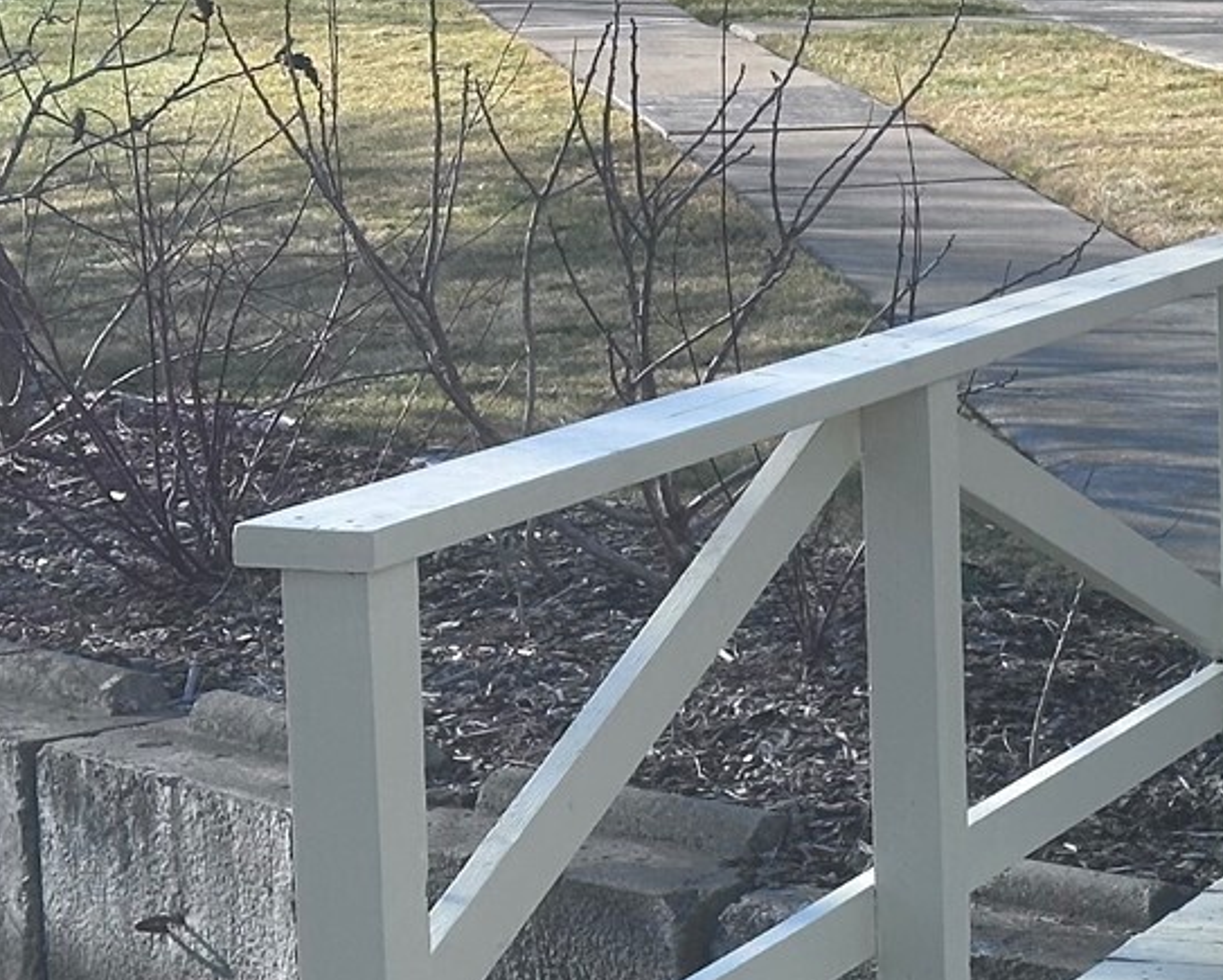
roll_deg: +0.5
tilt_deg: -7.7
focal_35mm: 138
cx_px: 1653
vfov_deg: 11.2
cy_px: 401
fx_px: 4998
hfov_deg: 13.4
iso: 64
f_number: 1.78
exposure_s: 1/1639
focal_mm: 6.86
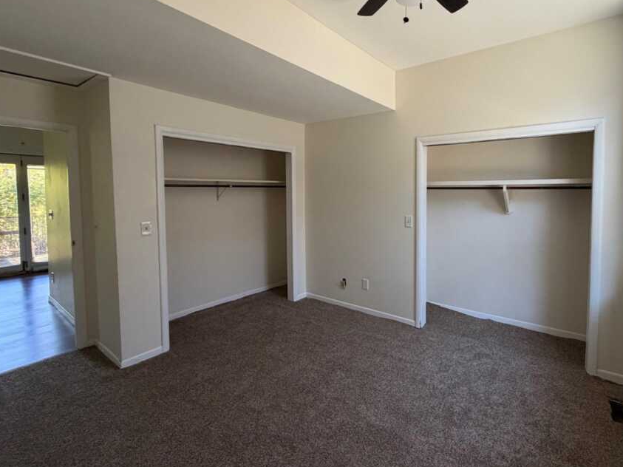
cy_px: 205
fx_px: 306
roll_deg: +0.5
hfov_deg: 89.9
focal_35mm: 17
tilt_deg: -3.0
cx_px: 373
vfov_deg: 74.4
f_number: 2.2
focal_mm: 2.22
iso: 250
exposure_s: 1/121
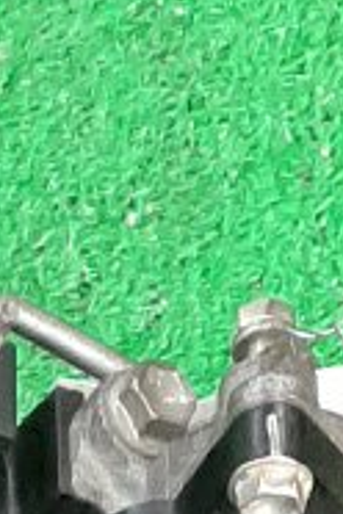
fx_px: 2987
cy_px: 1915
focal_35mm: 209
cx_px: -349
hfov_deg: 6.4
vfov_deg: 7.5
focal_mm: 3.93
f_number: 1.7
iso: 182
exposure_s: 1/25
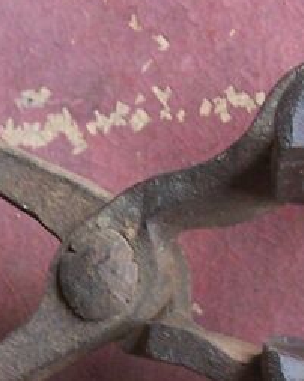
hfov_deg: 11.2
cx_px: -77
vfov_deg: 14.1
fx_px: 1520
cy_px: 352
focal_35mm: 135
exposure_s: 1/30
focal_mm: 6
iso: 140
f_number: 2.8
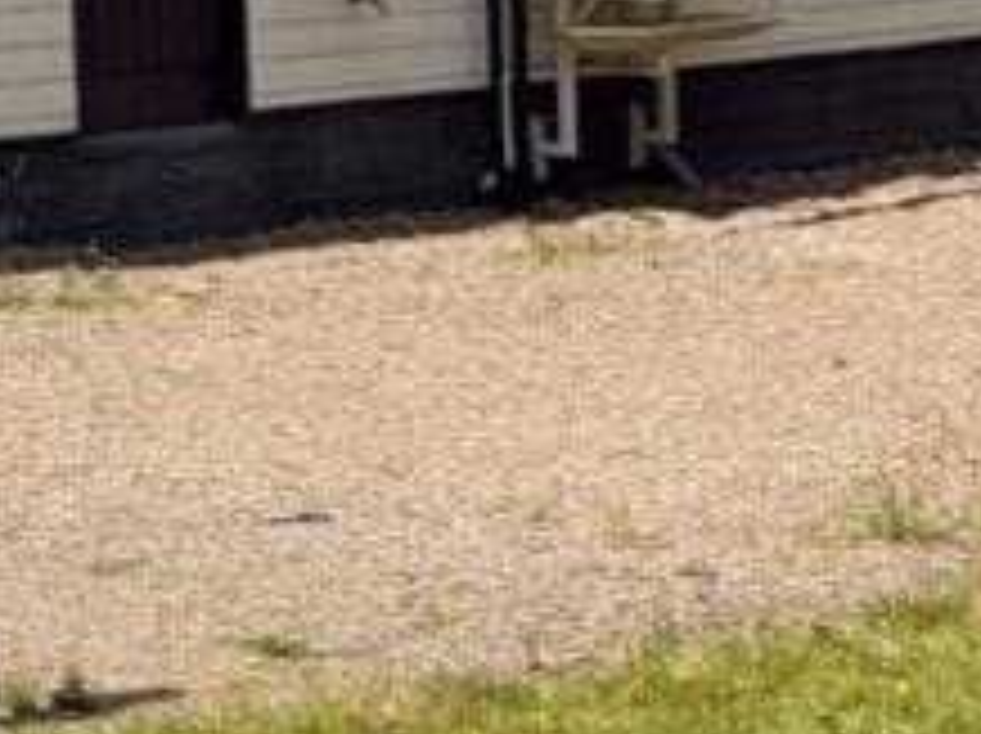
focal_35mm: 172
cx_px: -1170
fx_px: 4869
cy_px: -612
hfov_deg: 10.3
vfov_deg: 8.3
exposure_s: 1/4329
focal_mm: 5.96
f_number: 1.6
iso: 50
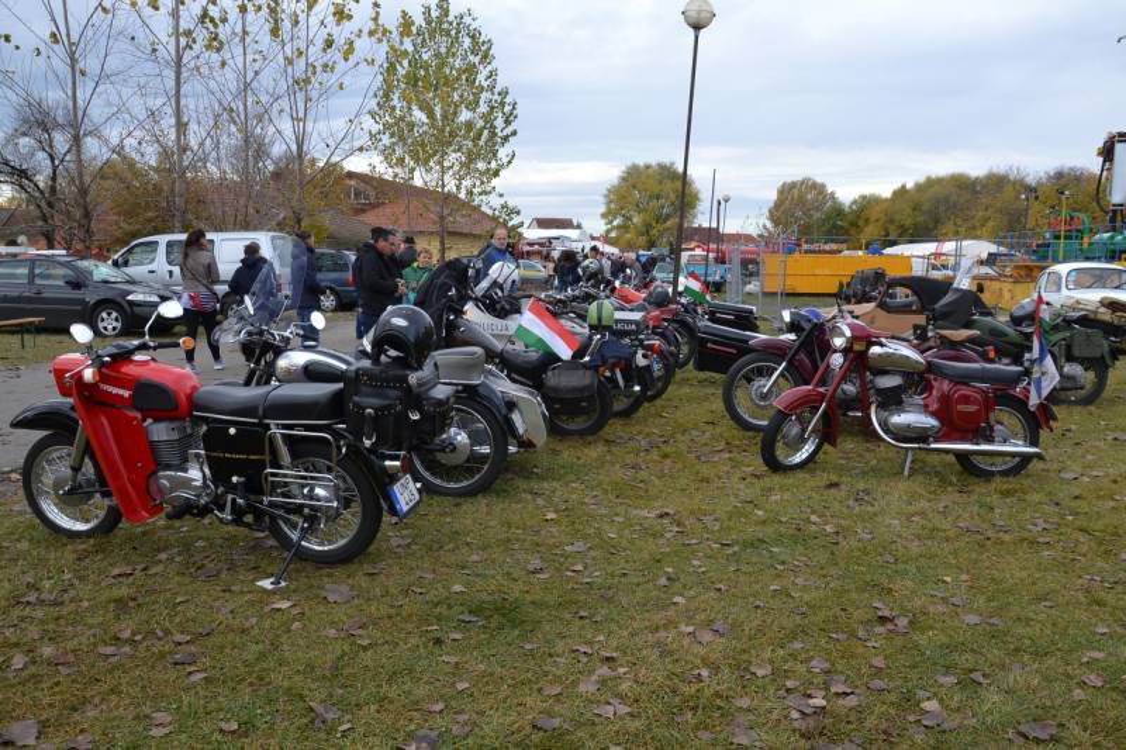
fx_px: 844
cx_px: 563
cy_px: 375
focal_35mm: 27
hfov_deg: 67.4
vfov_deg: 47.9
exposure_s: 1/125
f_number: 5.6
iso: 160
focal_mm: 18
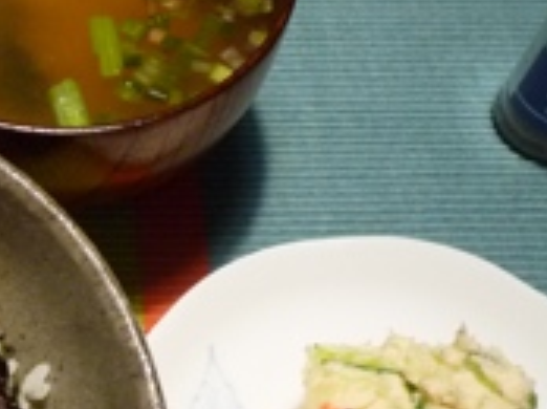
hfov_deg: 29.3
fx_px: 963
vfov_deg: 23.0
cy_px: 406
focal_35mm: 61
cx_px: -24
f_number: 2.8
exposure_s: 1/8
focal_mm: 4.4
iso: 400
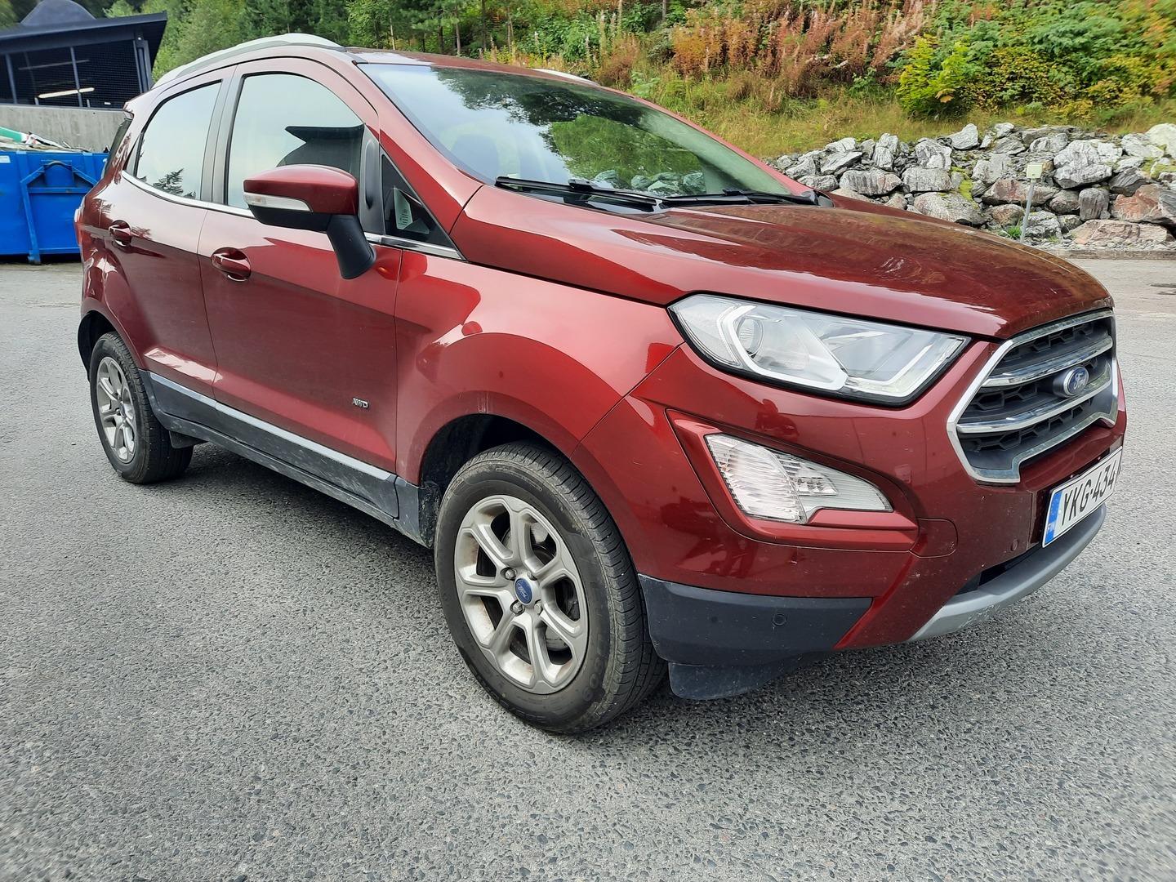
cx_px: 588
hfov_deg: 69.4
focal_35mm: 25
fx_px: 849
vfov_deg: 54.9
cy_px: 441
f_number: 2
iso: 32
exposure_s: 1/148
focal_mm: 4.6
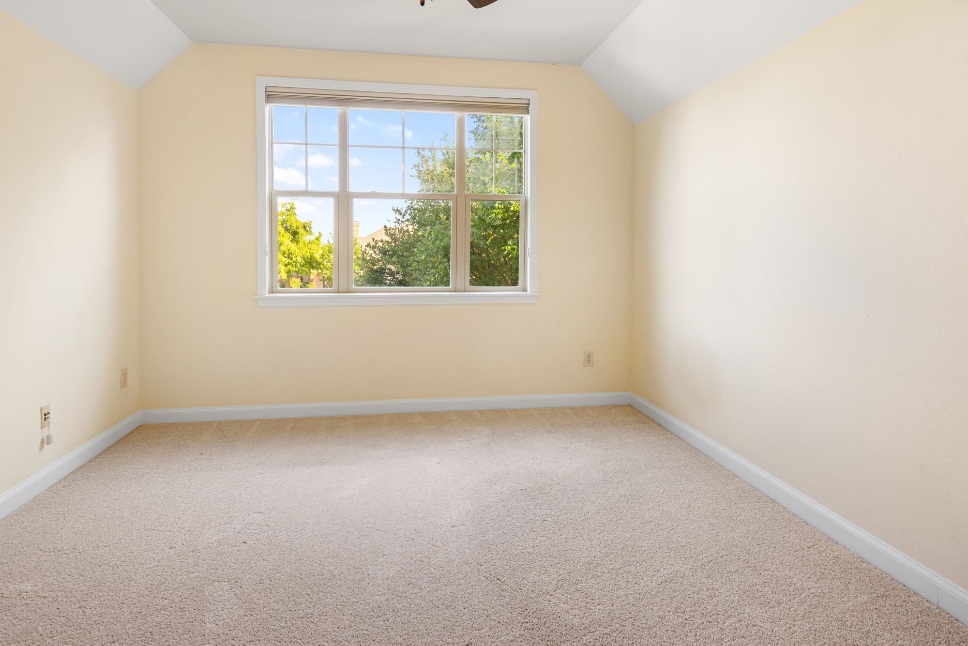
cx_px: 480
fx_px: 538
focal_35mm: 20
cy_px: 282
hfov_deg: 84.0
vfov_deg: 61.8
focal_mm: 16
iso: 250
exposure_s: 1/10
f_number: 9
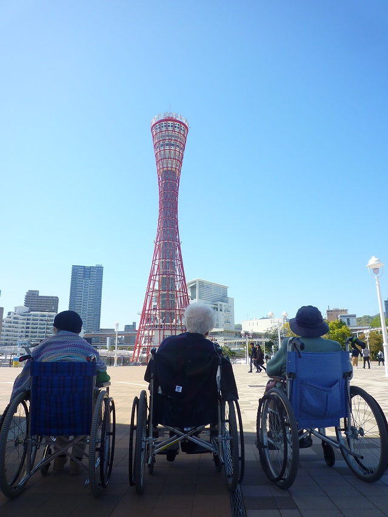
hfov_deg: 54.9
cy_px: 258
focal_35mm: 25
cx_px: 194
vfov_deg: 69.4
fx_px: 374
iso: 80
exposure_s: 1/500
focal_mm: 4.4
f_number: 3.5
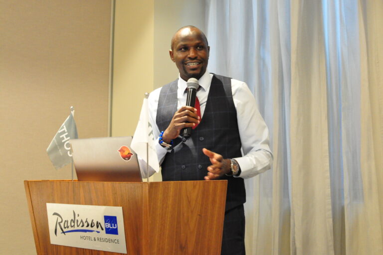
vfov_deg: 25.7
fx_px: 558
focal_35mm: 52
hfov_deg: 37.9
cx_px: 192
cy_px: 128
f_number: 5
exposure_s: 1/40
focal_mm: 35
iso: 3200
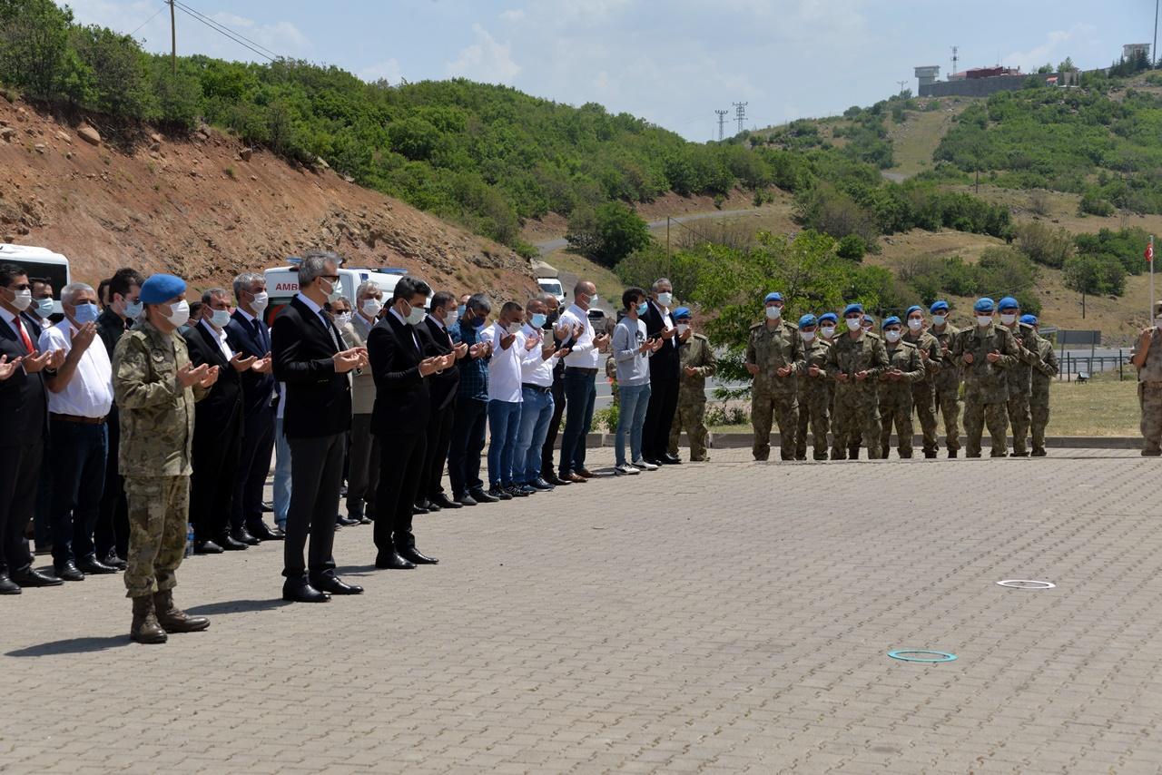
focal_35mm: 72
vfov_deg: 18.9
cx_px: 581
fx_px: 2324
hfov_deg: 28.1
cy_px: 388
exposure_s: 1/250
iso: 110
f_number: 8
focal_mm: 72
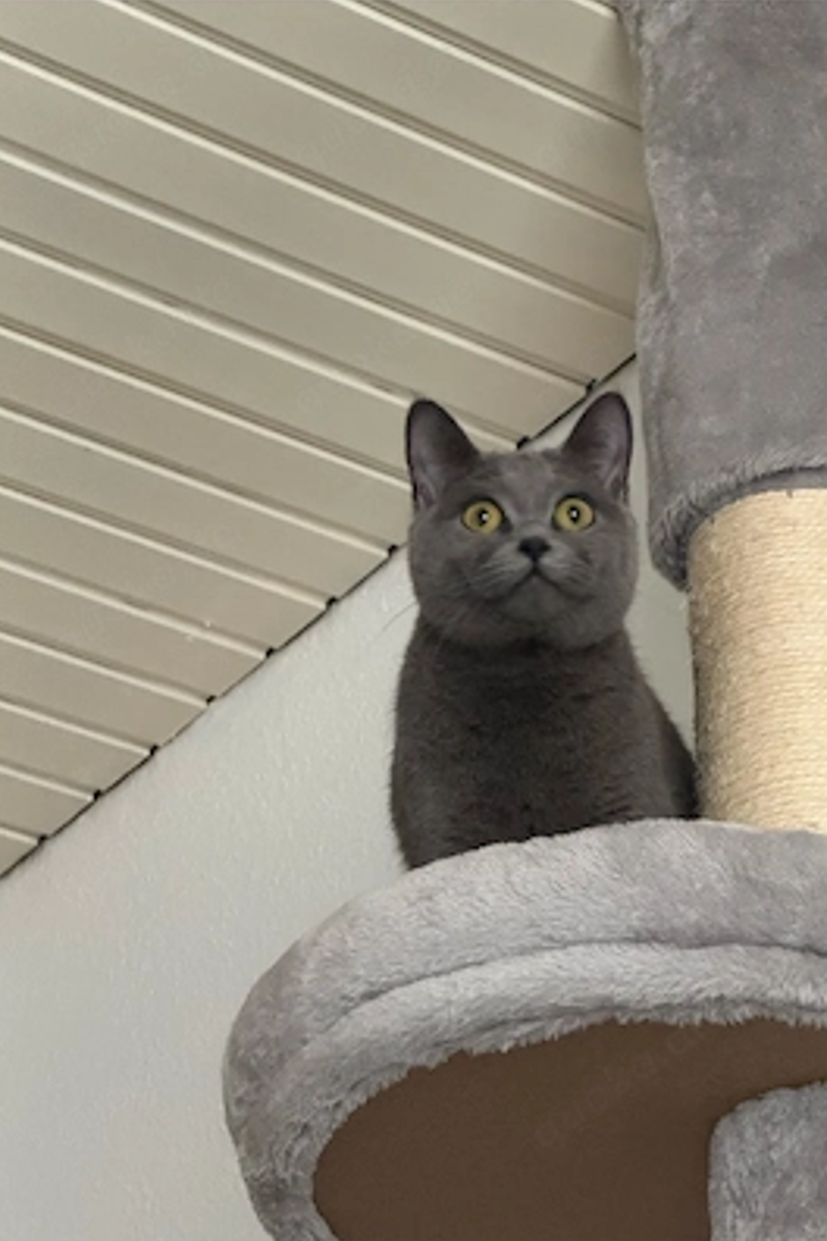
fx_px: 4341
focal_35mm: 126
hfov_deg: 10.9
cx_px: 451
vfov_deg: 16.3
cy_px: 624
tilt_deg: +34.3
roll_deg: +2.2
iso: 1000
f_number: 2.8
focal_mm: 15.66
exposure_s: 1/40
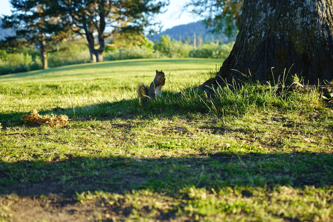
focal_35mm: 70
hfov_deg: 28.8
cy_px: 111
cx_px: 166
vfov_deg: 19.5
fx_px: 647
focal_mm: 70
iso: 125
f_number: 5.6
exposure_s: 1/80
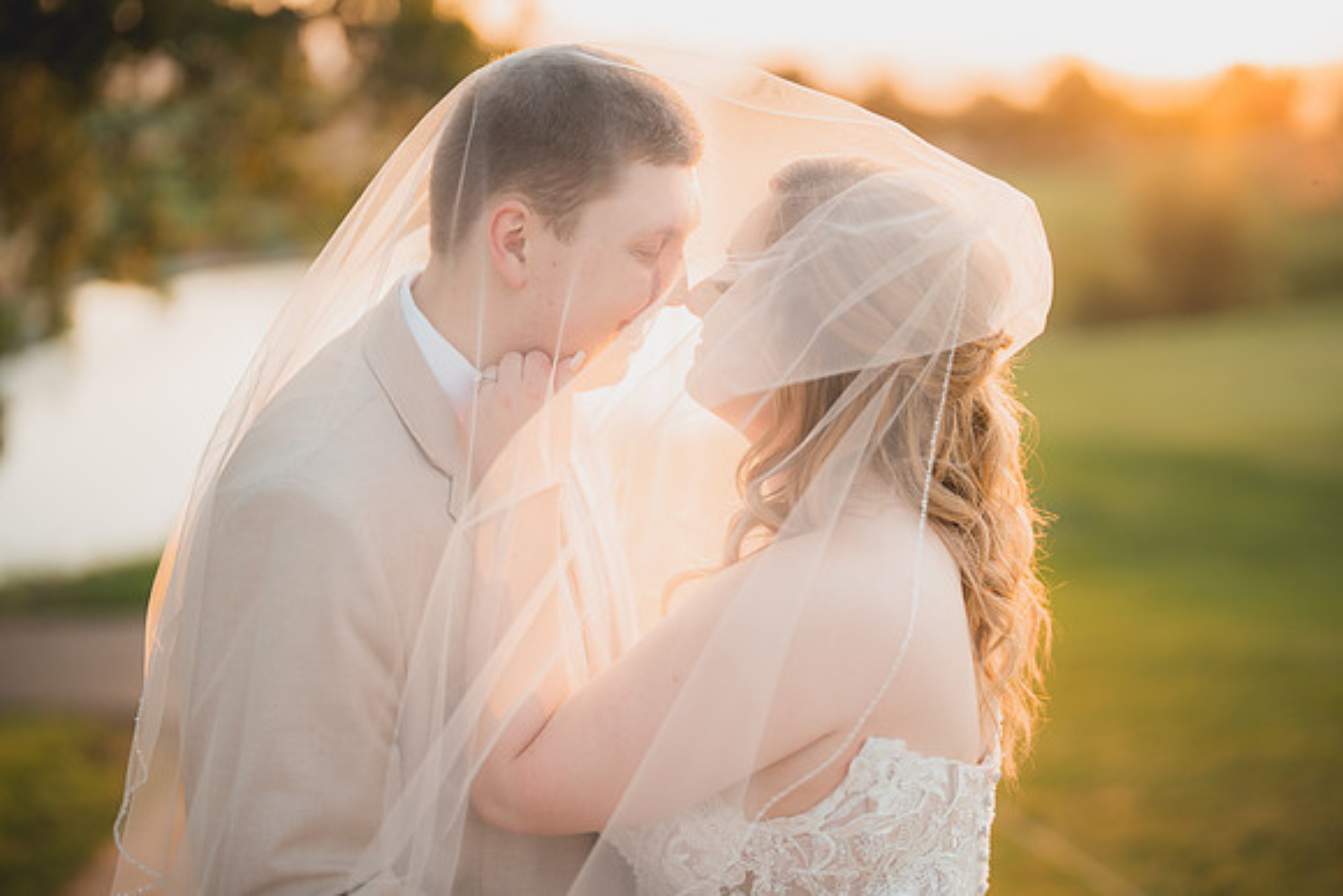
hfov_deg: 39.6
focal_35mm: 50
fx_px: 1866
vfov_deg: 27.0
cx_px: 672
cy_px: 448
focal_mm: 50
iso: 125
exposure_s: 1/400
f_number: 1.2
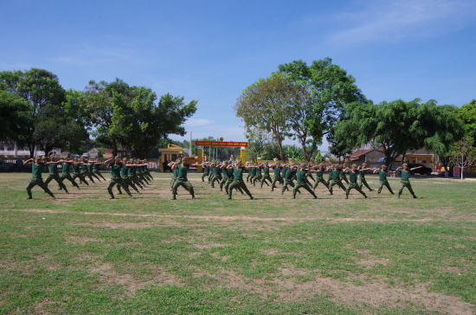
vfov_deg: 42.1
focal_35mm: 31
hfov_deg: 60.4
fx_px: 409
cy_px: 158
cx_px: 238
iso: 800
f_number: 10
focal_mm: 21
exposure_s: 1/1000
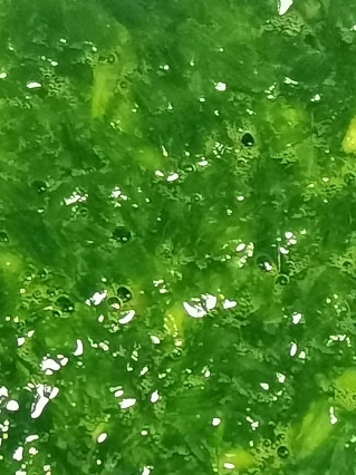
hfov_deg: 6.2
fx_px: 3267
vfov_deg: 8.3
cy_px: 463
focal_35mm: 238
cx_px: 16
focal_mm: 4.94
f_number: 1.9
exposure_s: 1/50
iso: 250
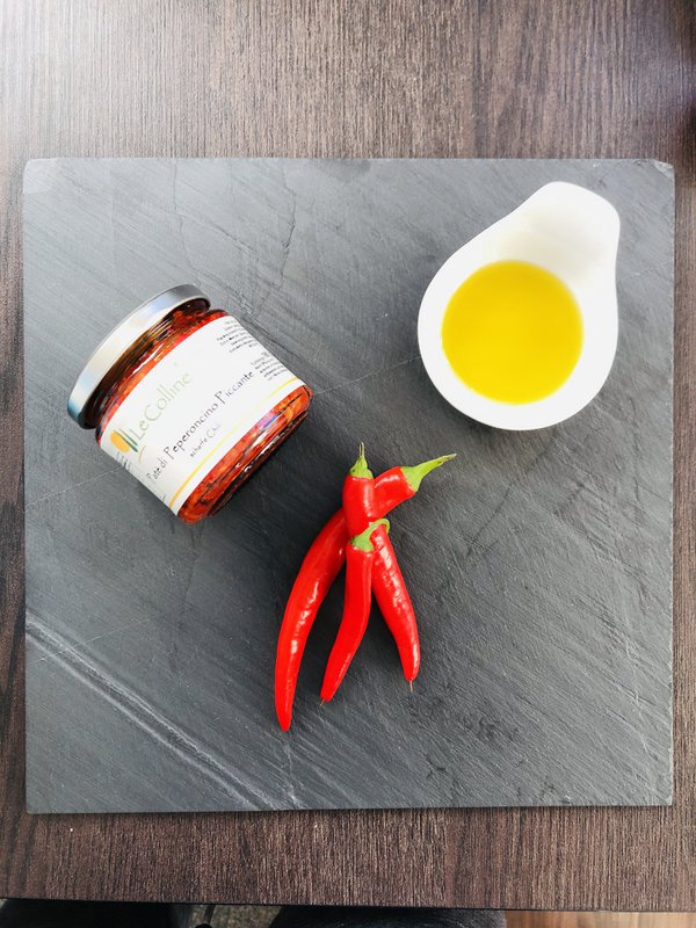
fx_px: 751
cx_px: 348
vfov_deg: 63.4
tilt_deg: -89.2
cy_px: 464
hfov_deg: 49.7
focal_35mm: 28
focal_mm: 4
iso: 25
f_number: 1.8
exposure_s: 1/40
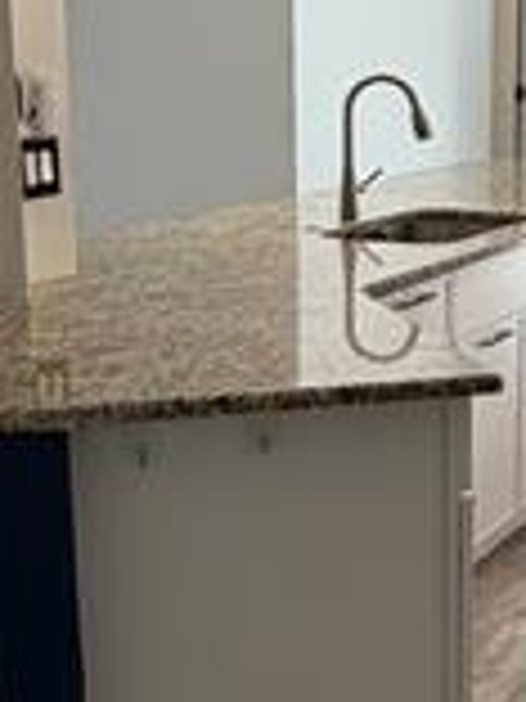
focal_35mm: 69
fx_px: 1398
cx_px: 387
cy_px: 346
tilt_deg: -13.1
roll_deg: +0.4
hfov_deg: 21.2
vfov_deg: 28.2
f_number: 2.2
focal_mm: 2.22
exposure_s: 1/120
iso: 250
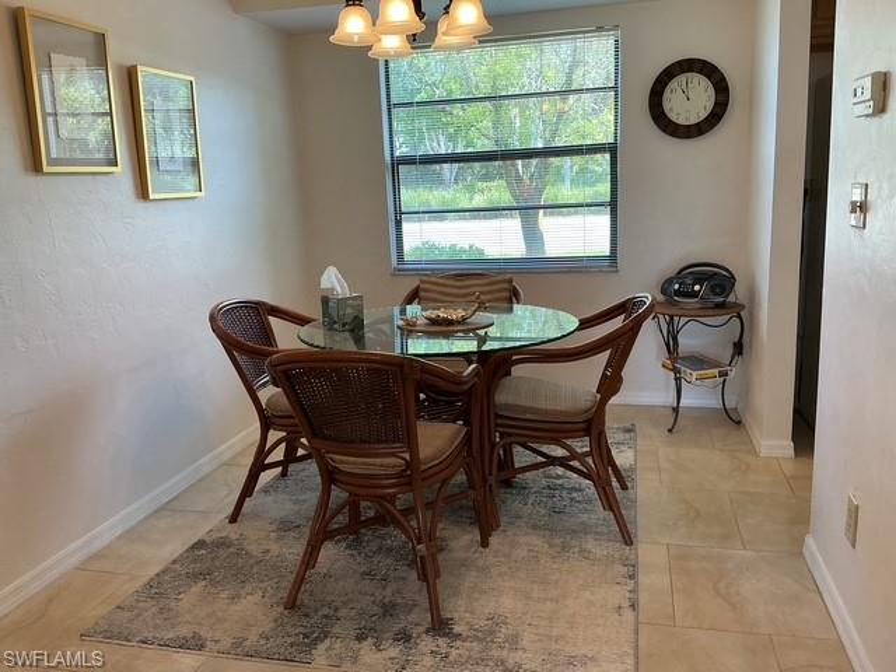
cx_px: 448
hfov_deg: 61.7
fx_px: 751
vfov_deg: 48.2
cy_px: 336
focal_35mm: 29
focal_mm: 3
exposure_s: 1/60
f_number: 1.8
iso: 40
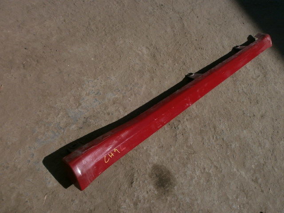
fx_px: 222
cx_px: 142
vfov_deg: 51.4
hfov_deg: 65.3
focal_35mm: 27
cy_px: 106
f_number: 2.9
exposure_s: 1/2000
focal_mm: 4.8
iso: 100
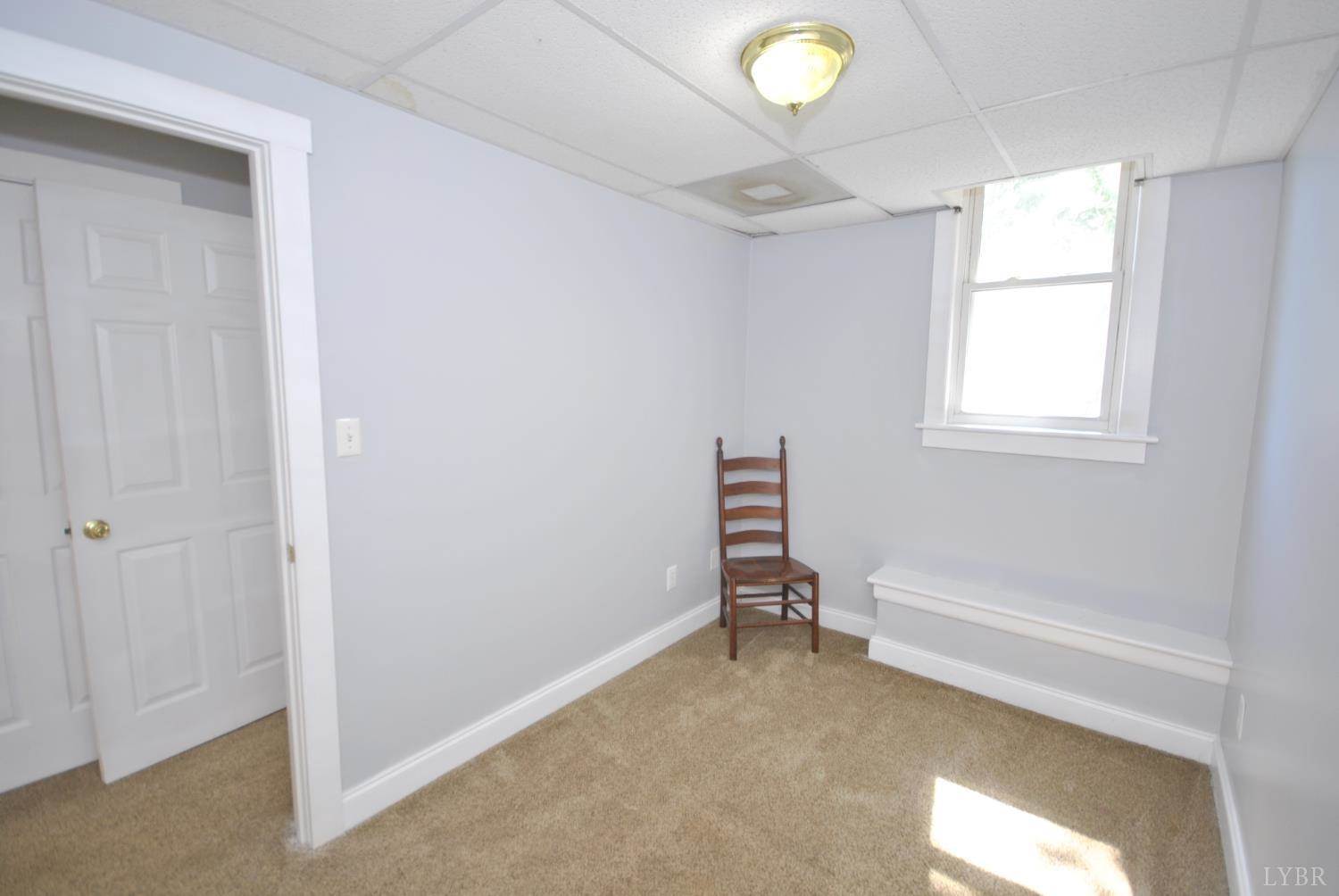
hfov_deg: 100.3
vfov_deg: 77.5
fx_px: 559
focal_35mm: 15
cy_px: 448
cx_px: 670
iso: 200
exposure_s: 1/40
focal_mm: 10
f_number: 4
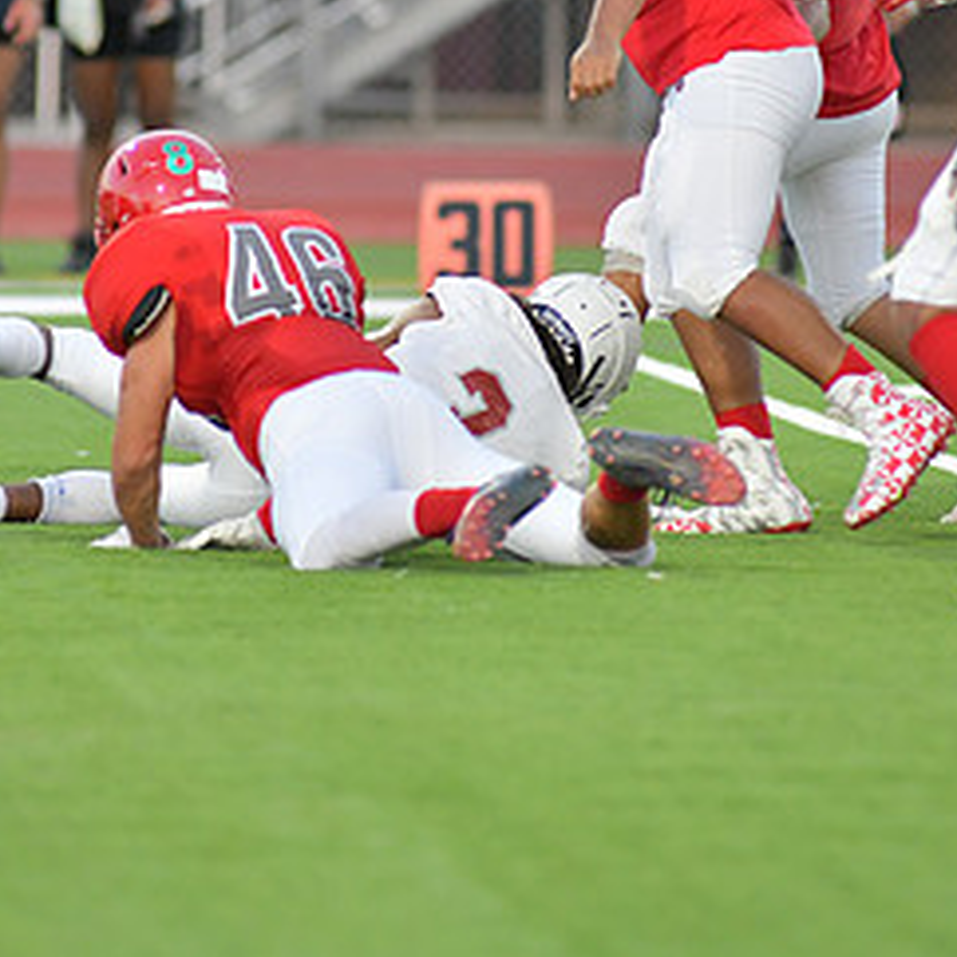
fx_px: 19080
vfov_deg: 2.9
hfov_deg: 2.9
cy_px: 219
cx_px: 415
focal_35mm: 610
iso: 2500
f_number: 3.5
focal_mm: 300
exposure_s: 1/1250
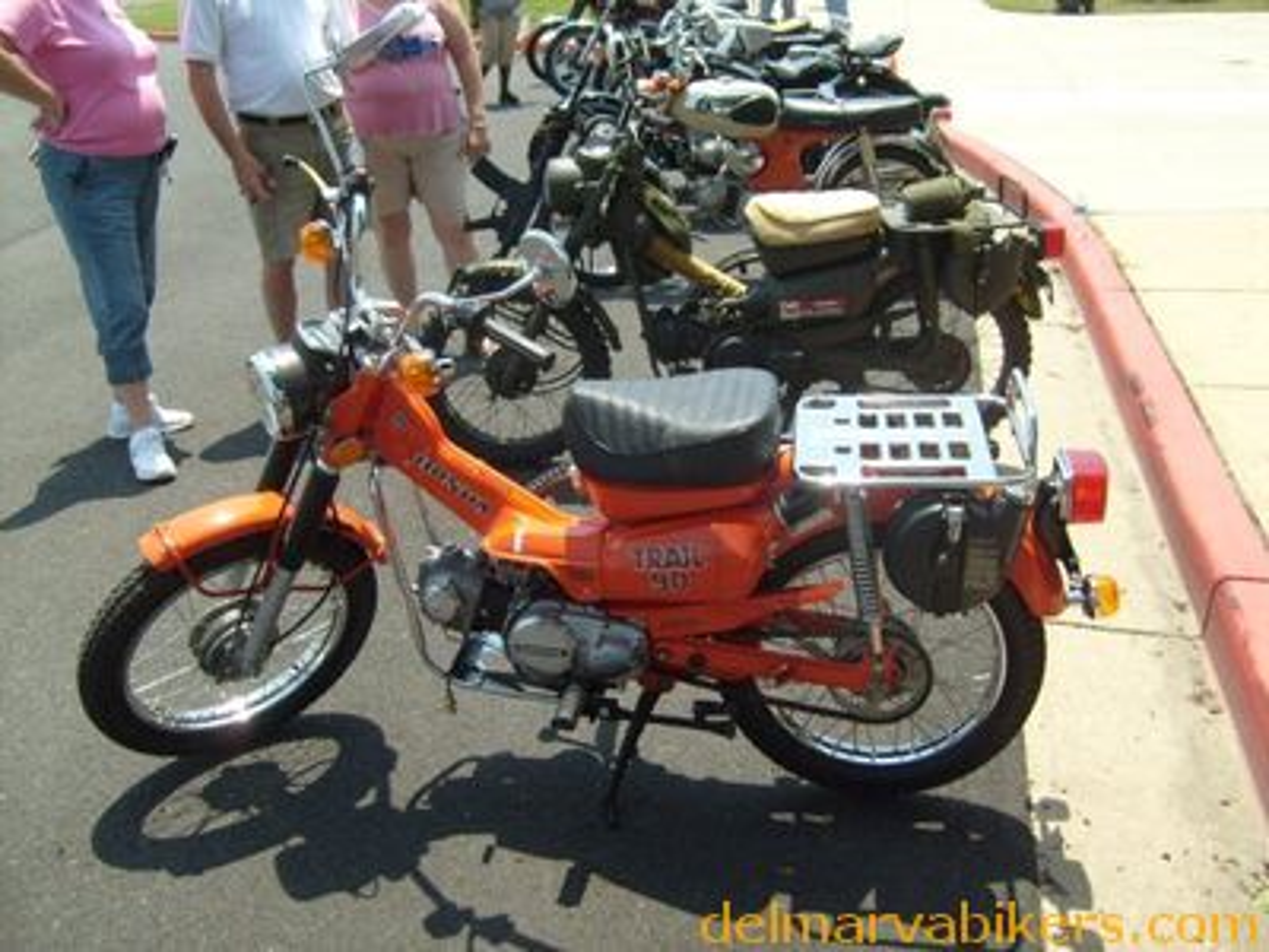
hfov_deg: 52.6
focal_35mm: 35
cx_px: 634
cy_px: 476
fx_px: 1283
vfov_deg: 40.7
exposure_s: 1/125
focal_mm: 5.8
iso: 80
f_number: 7.1
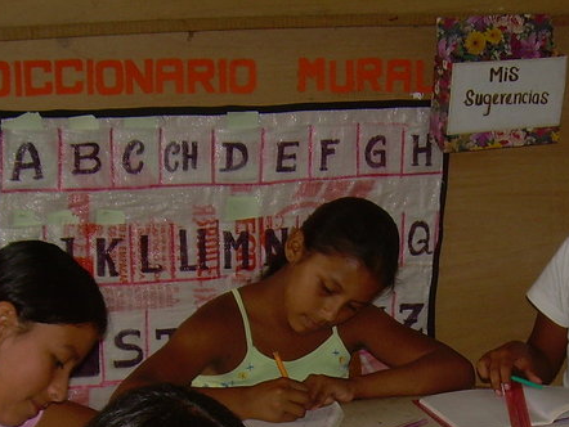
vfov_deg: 16.4
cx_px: 357
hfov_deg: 22.2
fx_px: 1447
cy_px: 451
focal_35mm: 88
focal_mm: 6.3
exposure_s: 1/60
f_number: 2.8
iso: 50
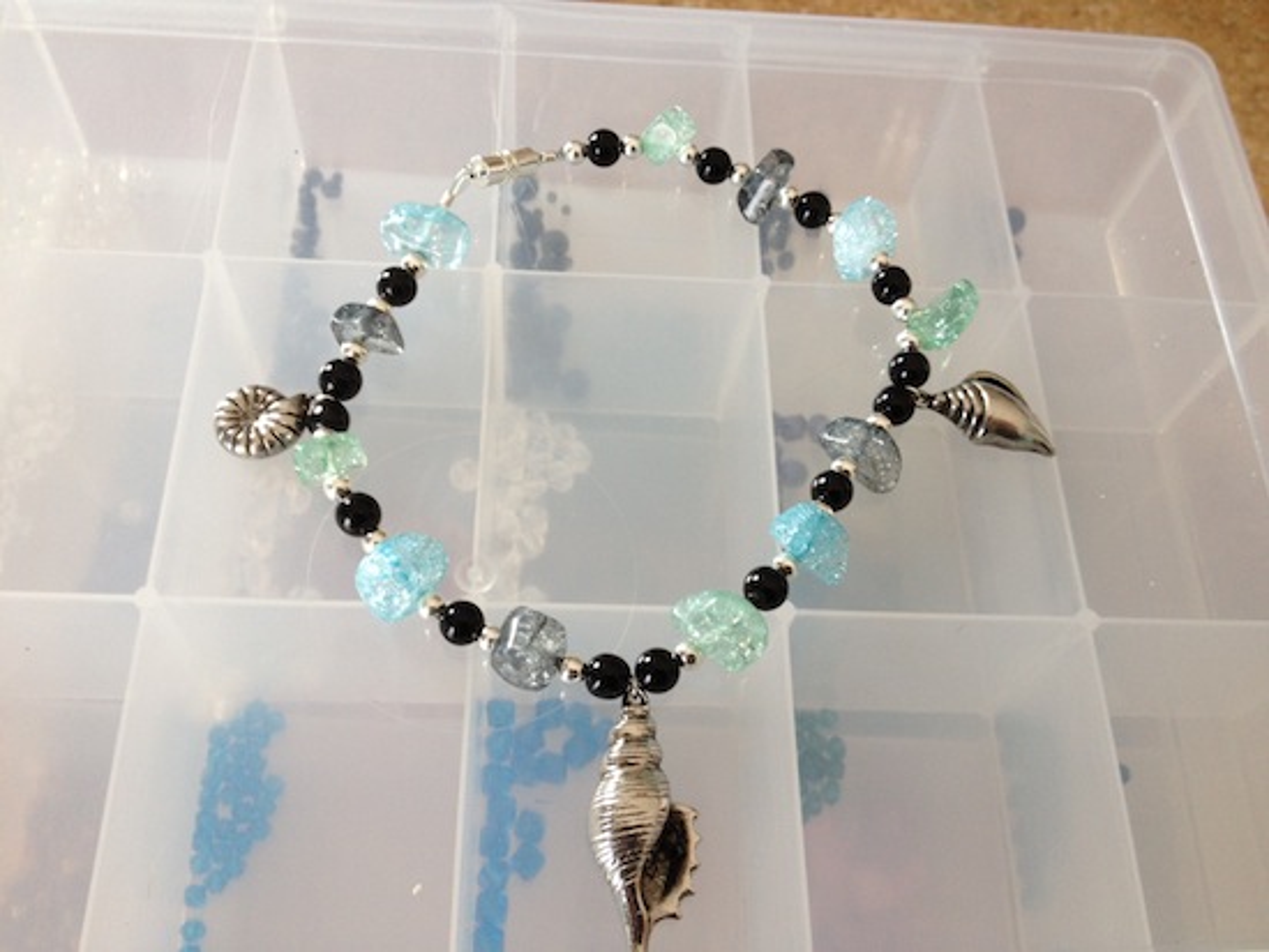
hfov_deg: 52.6
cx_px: 634
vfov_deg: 40.7
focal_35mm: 35
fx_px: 1284
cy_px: 476
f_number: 2.4
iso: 80
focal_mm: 4.28
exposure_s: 1/20
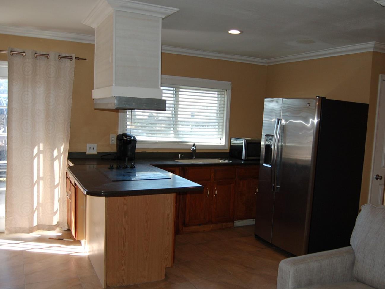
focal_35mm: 32
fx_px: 356
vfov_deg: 44.2
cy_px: 142
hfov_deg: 56.6
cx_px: 218
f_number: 3.5
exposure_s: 1/160
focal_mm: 18
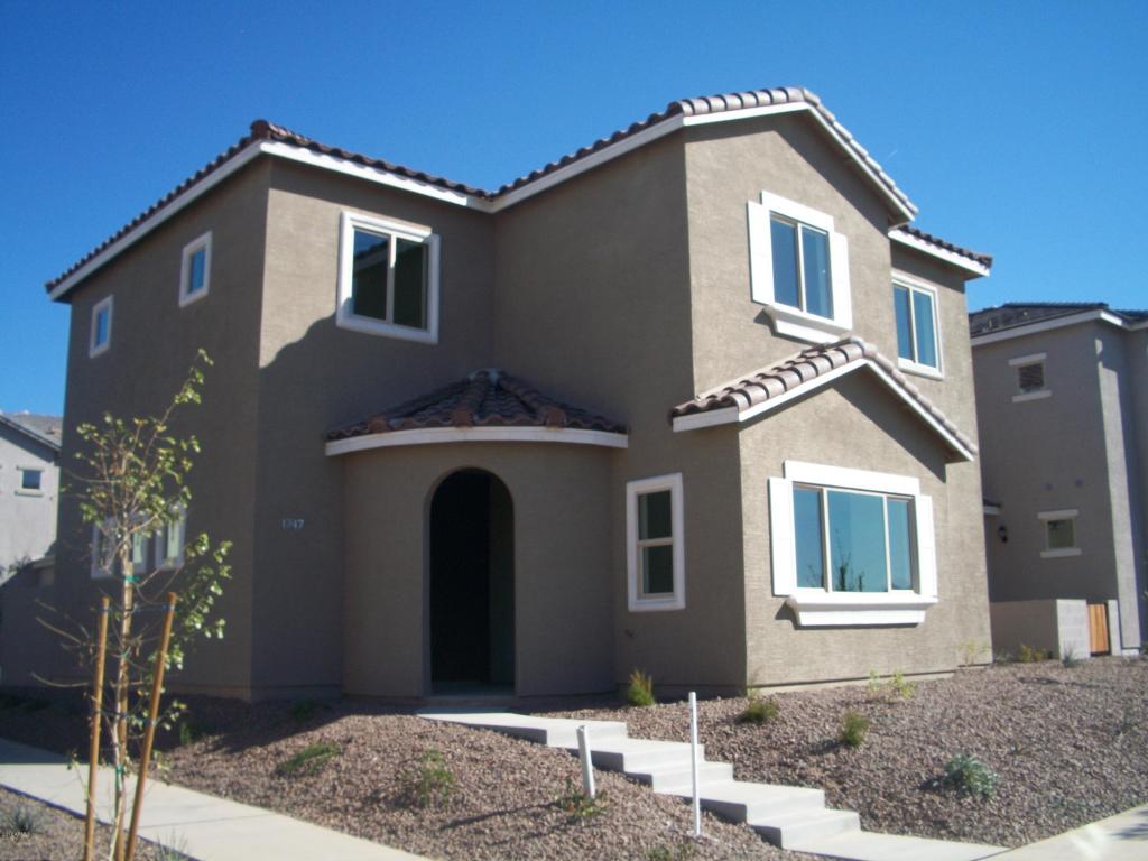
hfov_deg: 52.6
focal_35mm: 35
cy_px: 430
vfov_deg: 40.7
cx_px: 574
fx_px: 1161
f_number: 5.6
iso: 80
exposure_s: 1/250
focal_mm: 6.3
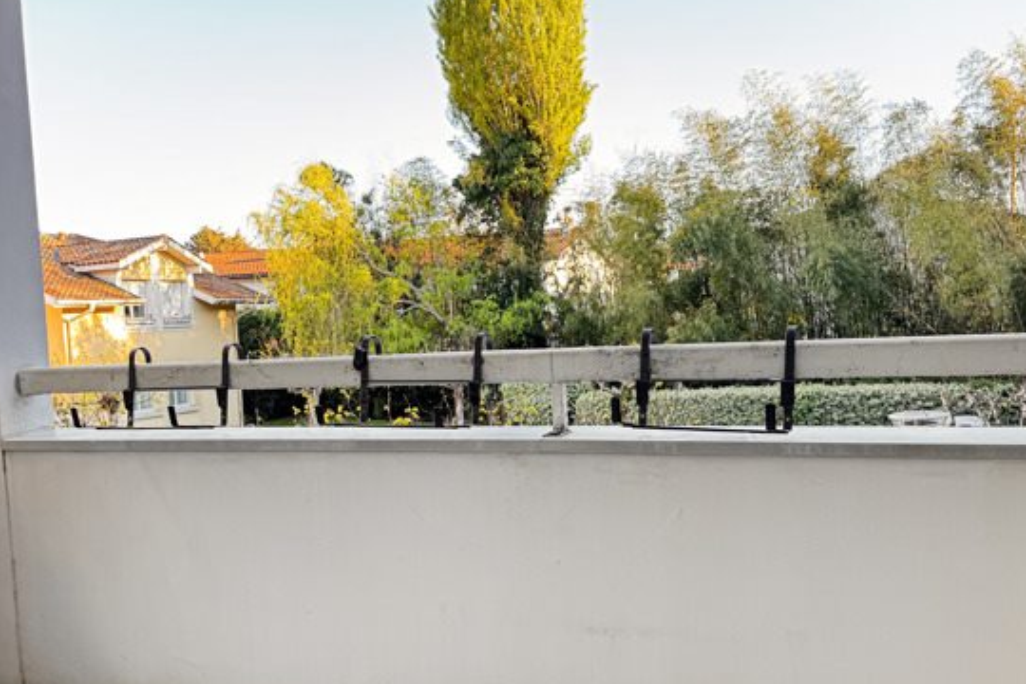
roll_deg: +2.3
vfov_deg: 35.9
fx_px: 1054
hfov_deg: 51.9
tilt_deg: -4.3
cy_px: 391
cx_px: 515
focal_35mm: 37
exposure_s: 1/121
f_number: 1.78
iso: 100
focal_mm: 6.76
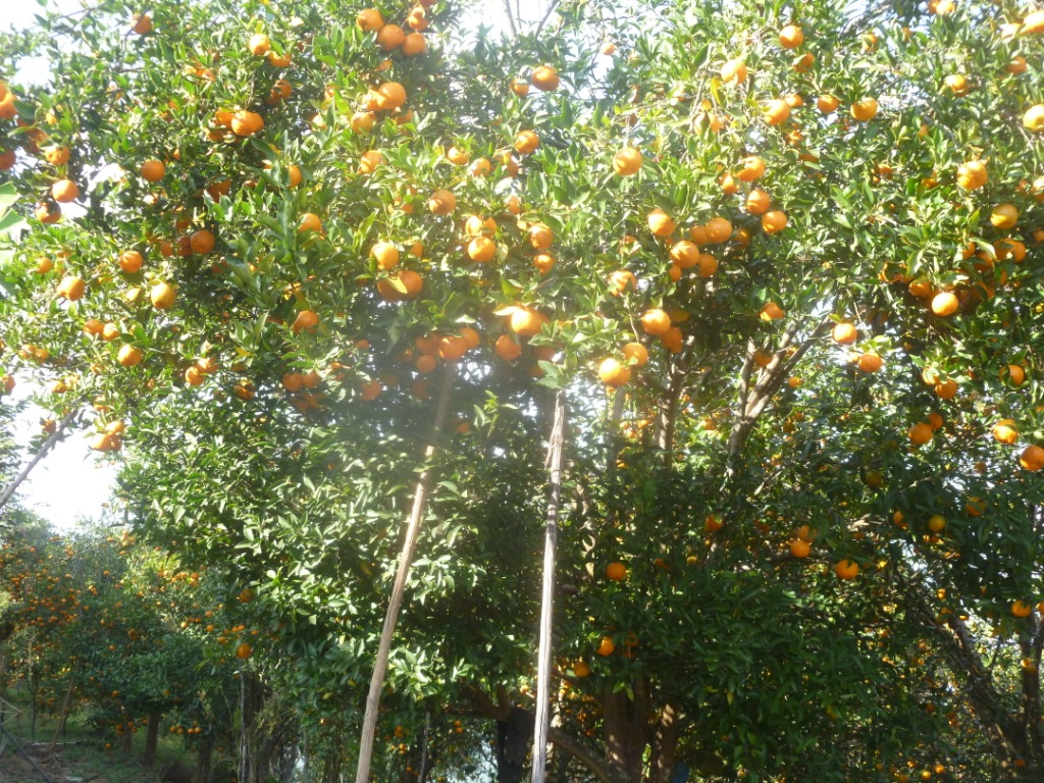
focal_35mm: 41
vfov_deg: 35.1
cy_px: 392
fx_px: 1237
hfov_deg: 45.8
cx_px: 522
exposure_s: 1/125
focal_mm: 7.4
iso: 200
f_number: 3.7
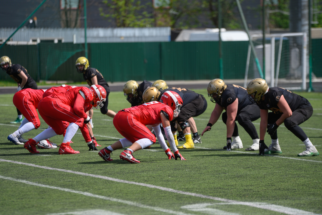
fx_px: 1853
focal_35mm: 207
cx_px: 155
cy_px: 108
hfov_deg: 9.9
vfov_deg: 6.6
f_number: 3.5
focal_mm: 200
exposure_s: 1/3200
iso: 160
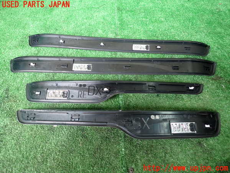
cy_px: 86
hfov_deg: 69.4
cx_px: 115
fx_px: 166
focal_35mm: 25
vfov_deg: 54.9
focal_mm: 4.5
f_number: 2
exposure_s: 1/50
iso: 200
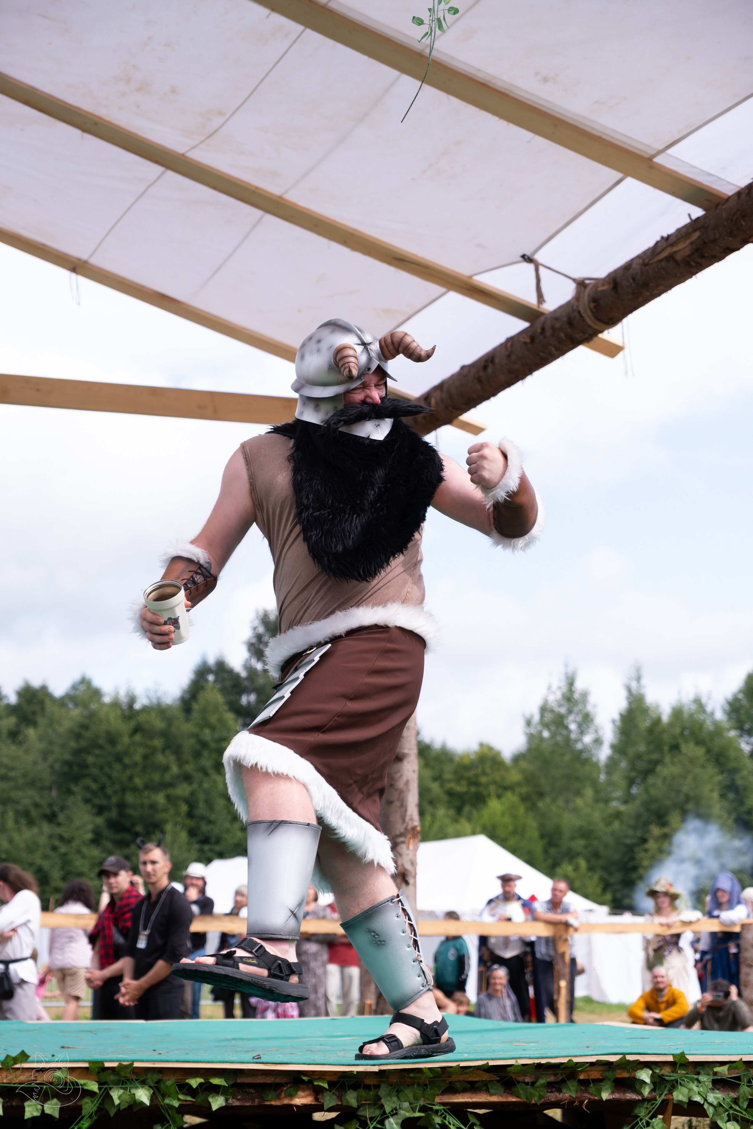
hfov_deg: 21.2
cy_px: 564
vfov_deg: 31.4
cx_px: 376
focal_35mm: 64
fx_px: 2008
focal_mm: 42.7
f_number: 3.2
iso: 200
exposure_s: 1/1250
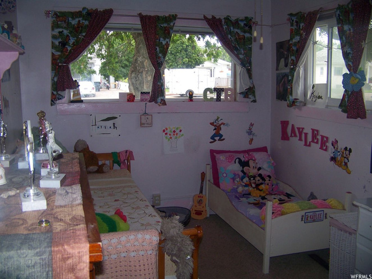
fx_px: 387
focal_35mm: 36
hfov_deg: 51.4
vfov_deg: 39.7
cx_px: 186
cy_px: 140
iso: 64
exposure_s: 1/125
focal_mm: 5.85
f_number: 2.8
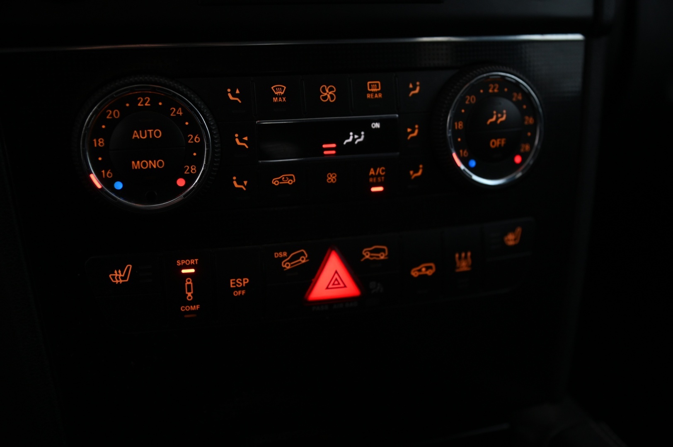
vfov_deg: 26.9
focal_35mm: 50
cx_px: 336
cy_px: 224
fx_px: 934
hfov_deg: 39.6
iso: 2000
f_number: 4
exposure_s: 1/40
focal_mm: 50
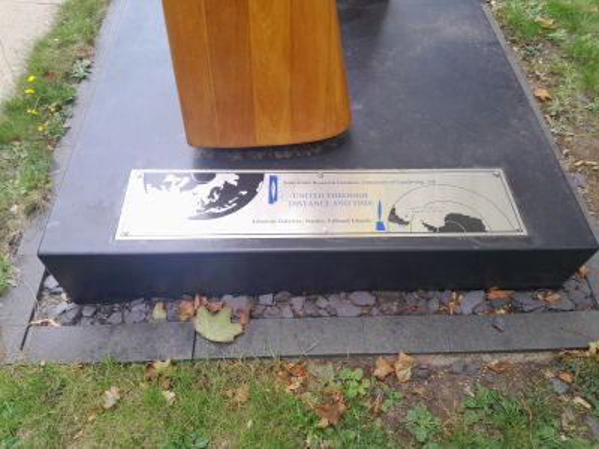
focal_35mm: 26
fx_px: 450
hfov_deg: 67.3
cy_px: 224
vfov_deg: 53.1
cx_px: 300
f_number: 1.8
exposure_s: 1/50
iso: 40
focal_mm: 3.98
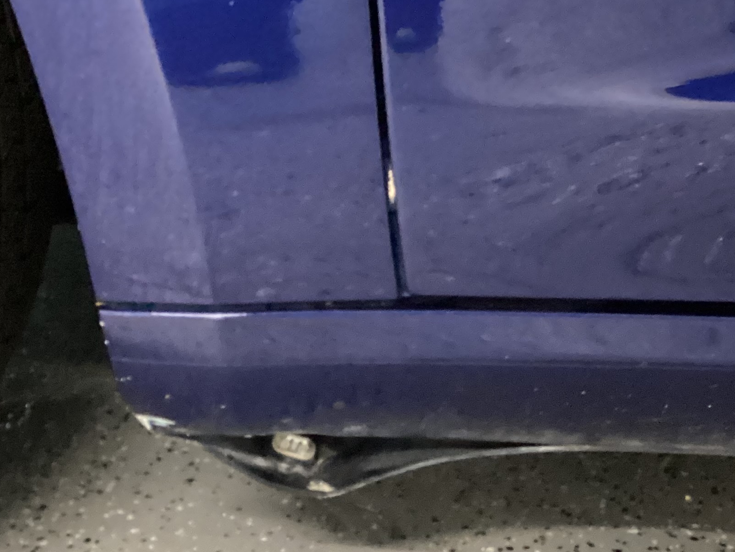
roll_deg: -0.6
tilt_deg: -28.6
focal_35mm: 63
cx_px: 367
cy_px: 462
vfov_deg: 22.9
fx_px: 1338
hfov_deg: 30.7
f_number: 2.4
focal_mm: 3.3
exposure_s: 1/25
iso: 640
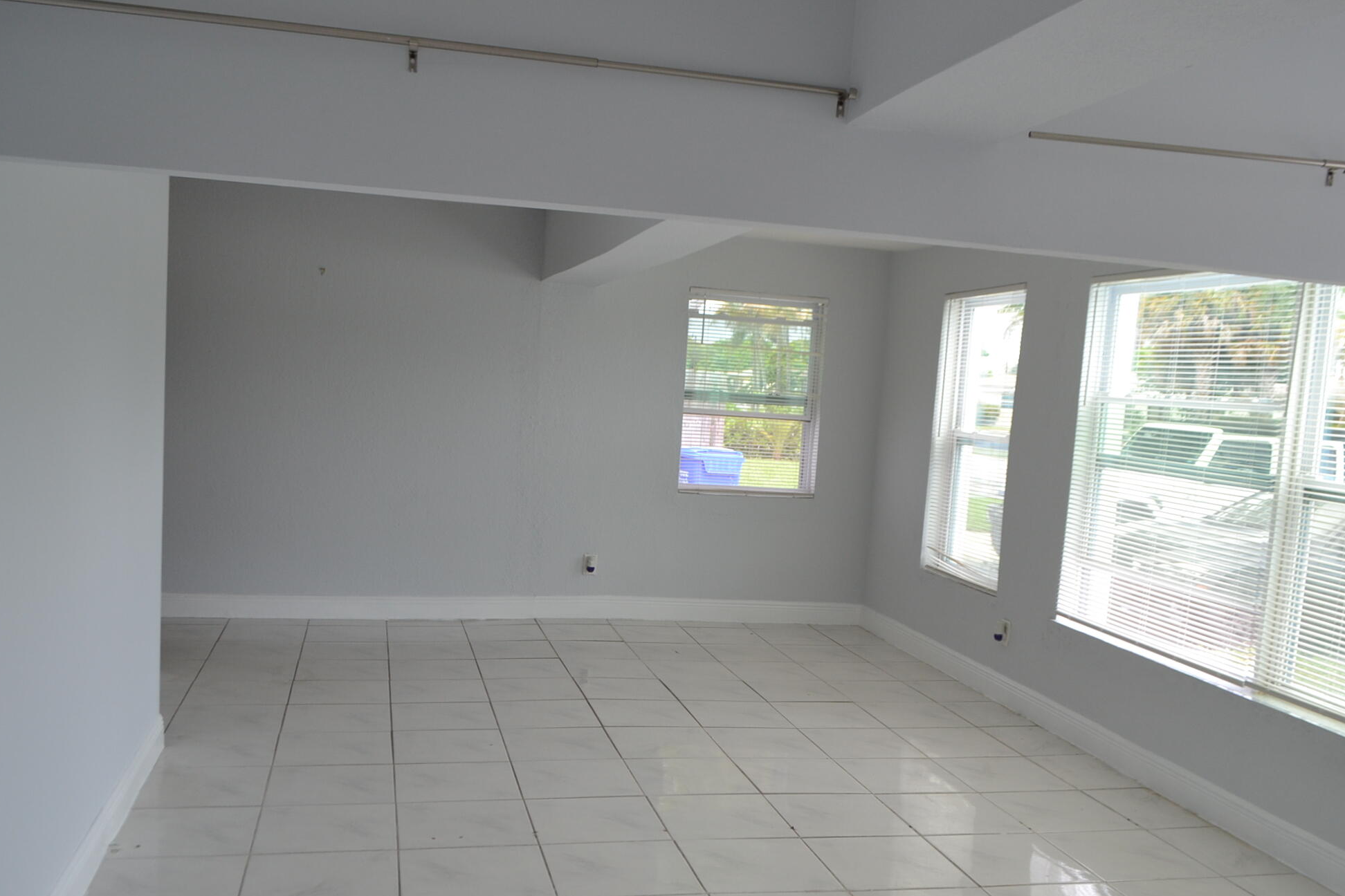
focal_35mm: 32
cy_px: 508
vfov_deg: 41.0
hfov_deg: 58.7
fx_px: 1195
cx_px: 698
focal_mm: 18
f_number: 5.6
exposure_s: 1/125
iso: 320
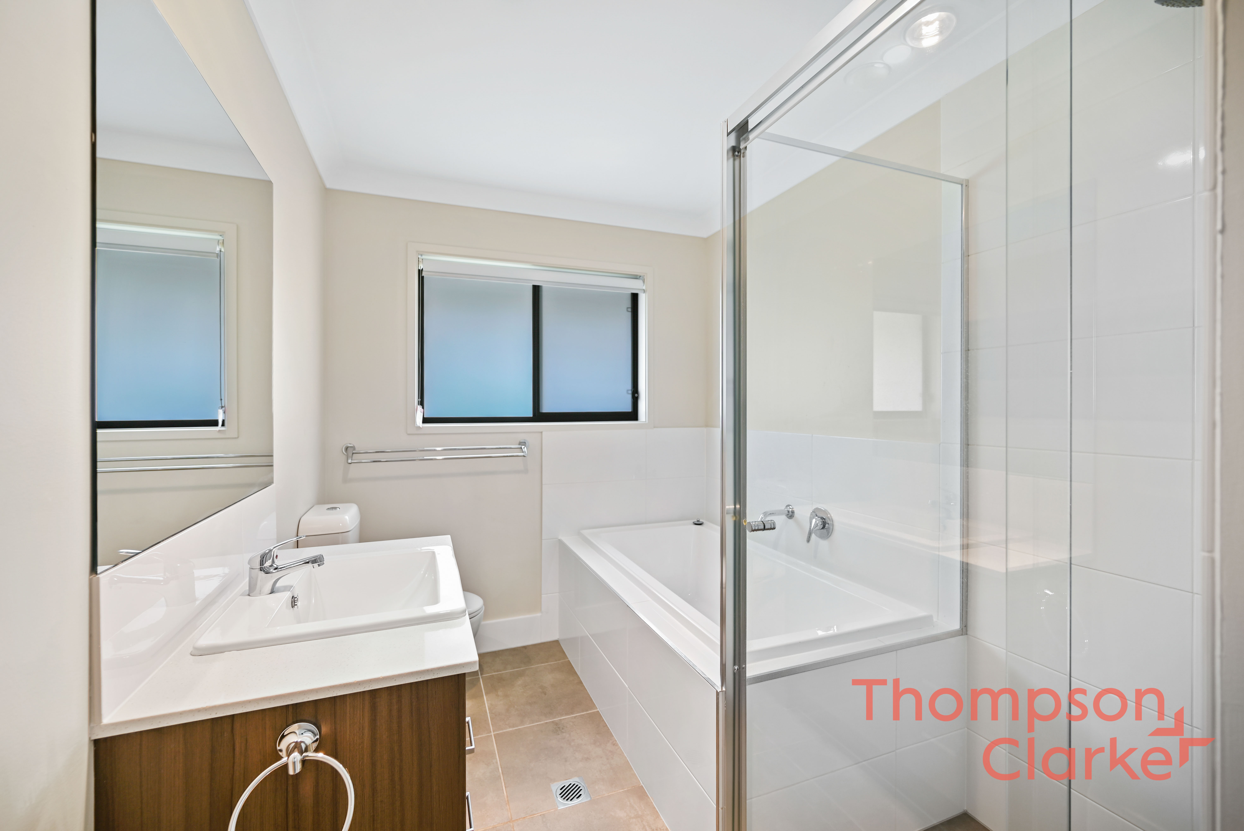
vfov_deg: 81.3
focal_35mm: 14
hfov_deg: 104.2
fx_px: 484
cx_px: 622
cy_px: 416
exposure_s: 1/15
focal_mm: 14
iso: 100
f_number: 4
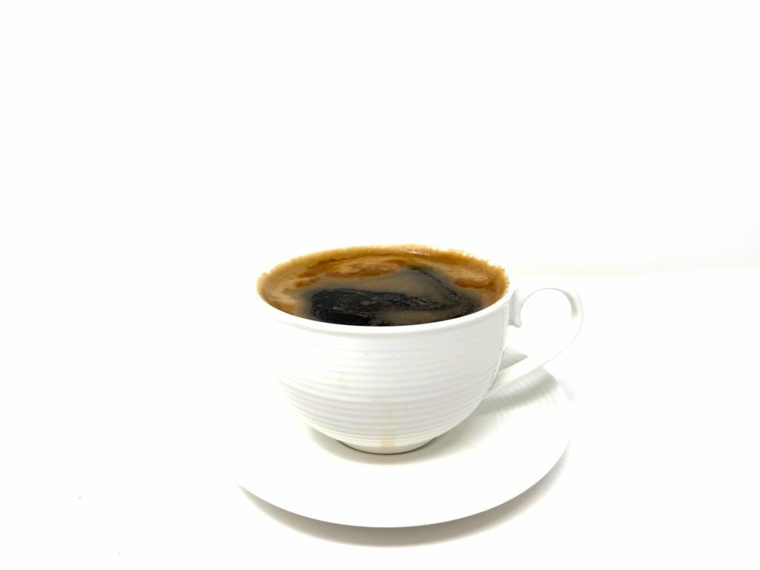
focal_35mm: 24
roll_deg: +2.4
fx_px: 527
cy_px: 285
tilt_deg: -18.5
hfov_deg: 71.6
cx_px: 380
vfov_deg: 56.8
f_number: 1.78
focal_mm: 6.76
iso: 80
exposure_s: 1/491
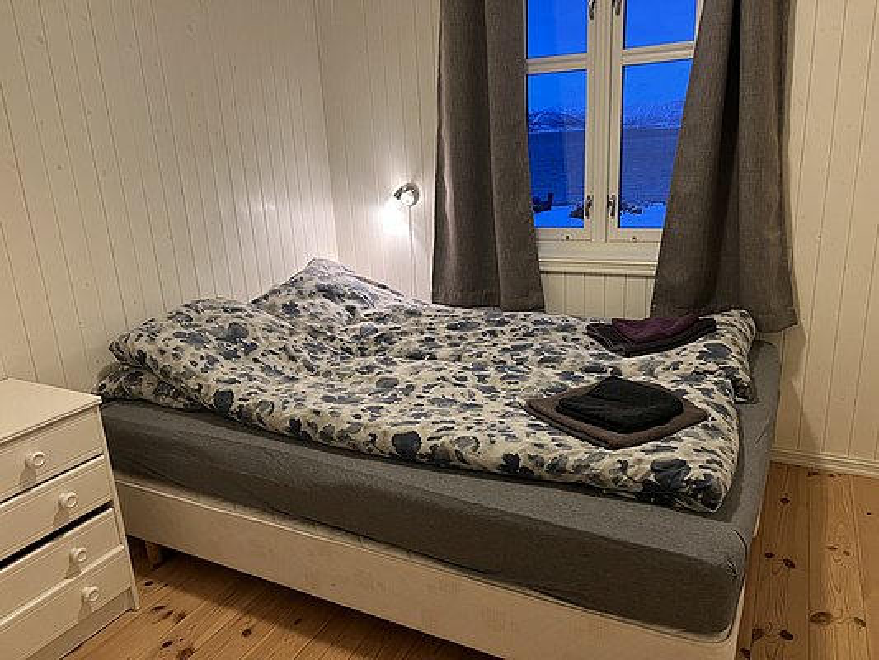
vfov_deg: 53.1
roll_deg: +3.8
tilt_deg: -16.0
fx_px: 660
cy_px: 330
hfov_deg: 67.3
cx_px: 440
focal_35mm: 26
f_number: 1.5
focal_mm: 5.7
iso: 400
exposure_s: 1/50
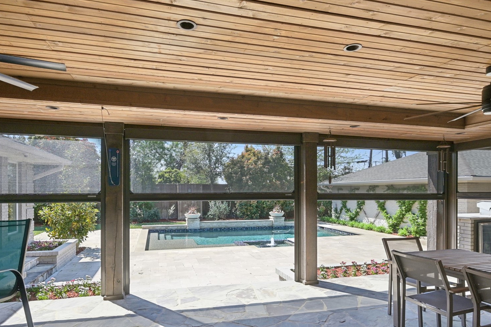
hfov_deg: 76.7
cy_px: 190
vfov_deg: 55.4
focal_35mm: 23
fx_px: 310
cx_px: 235
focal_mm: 15.5
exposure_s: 1/320
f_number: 8
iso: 400
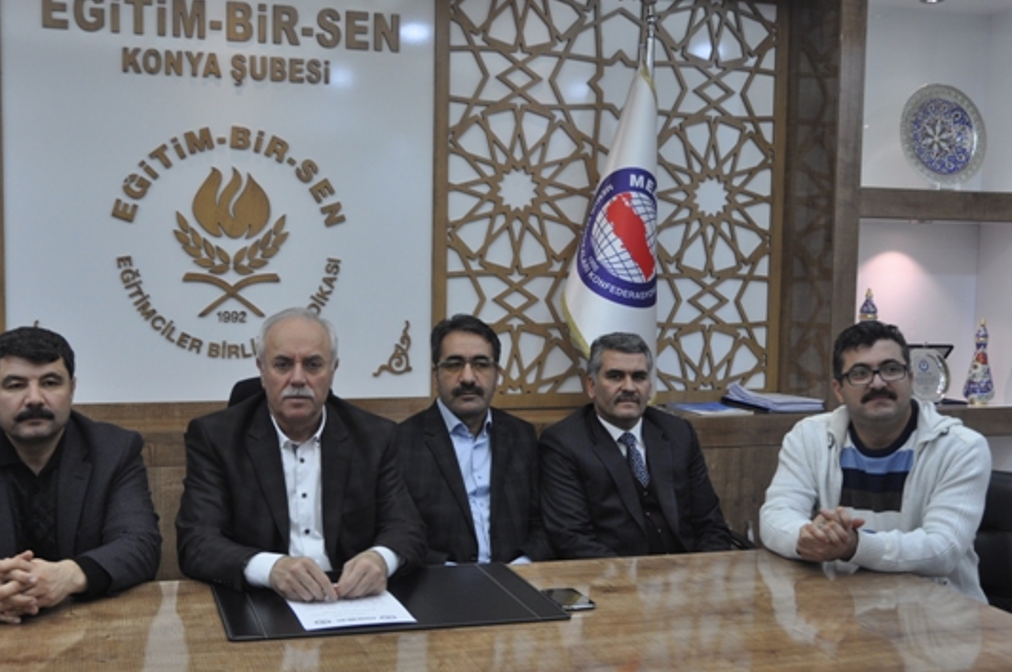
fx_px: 1365
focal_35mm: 49
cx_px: 475
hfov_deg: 40.7
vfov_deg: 27.6
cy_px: 377
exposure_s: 1/80
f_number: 4.5
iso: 400
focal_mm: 27
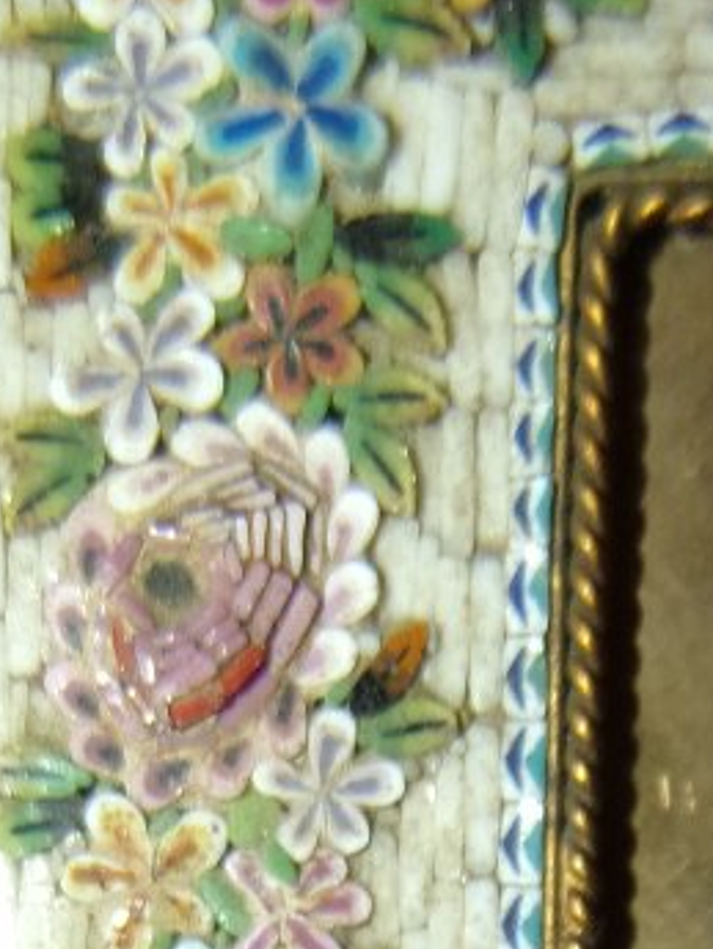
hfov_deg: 17.0
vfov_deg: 19.8
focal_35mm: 87
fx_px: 2388
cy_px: 1375
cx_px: 383
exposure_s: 1/34
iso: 80
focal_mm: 4.5
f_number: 3.5
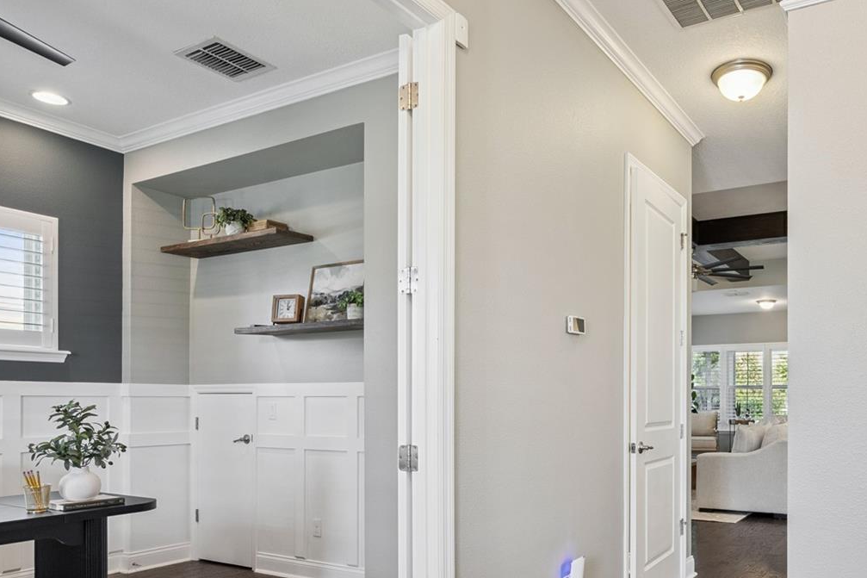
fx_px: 650
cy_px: 403
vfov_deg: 46.8
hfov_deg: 64.7
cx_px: 610
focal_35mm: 27
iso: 800
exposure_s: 1/25
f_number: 10
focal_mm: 17
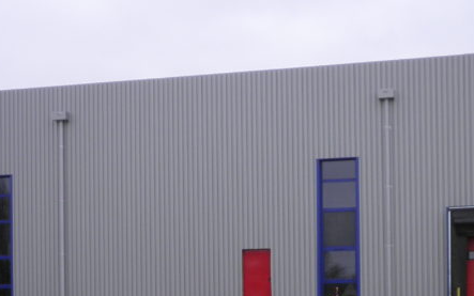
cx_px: 225
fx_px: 982
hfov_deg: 27.1
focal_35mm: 76
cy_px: 316
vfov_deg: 16.7
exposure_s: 1/160
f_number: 2.8
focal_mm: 5.5
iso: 64
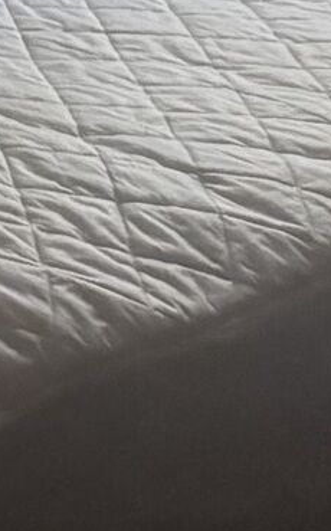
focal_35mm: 212
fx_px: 3066
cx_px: -1158
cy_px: -720
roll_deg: -2.1
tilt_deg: -3.5
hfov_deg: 5.2
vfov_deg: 9.0
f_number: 1.78
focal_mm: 6.76
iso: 1000
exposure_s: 1/40
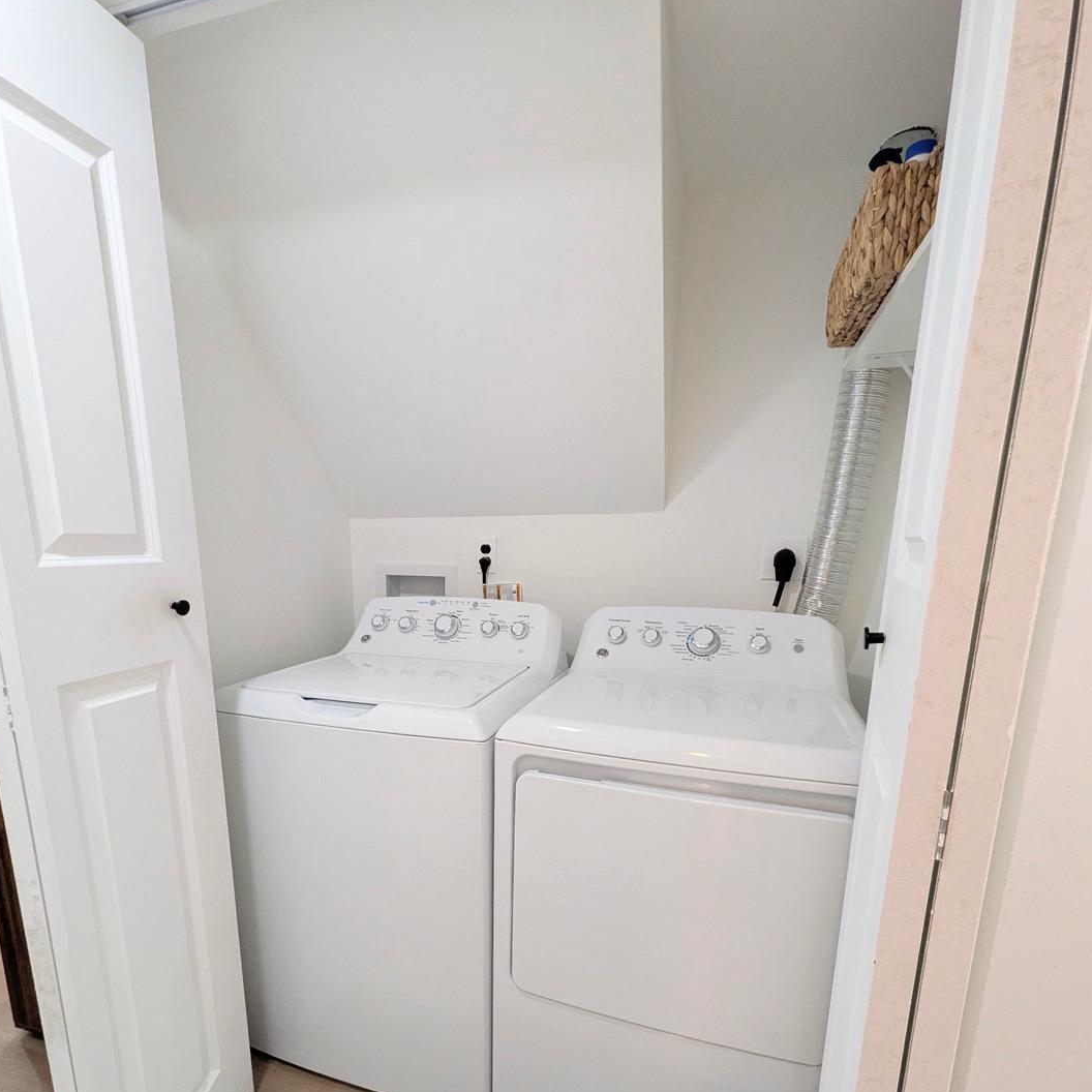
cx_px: 516
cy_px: 685
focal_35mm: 18
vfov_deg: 79.2
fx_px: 642
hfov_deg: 80.7
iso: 254
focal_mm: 1.85
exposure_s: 1/120
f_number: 2.2
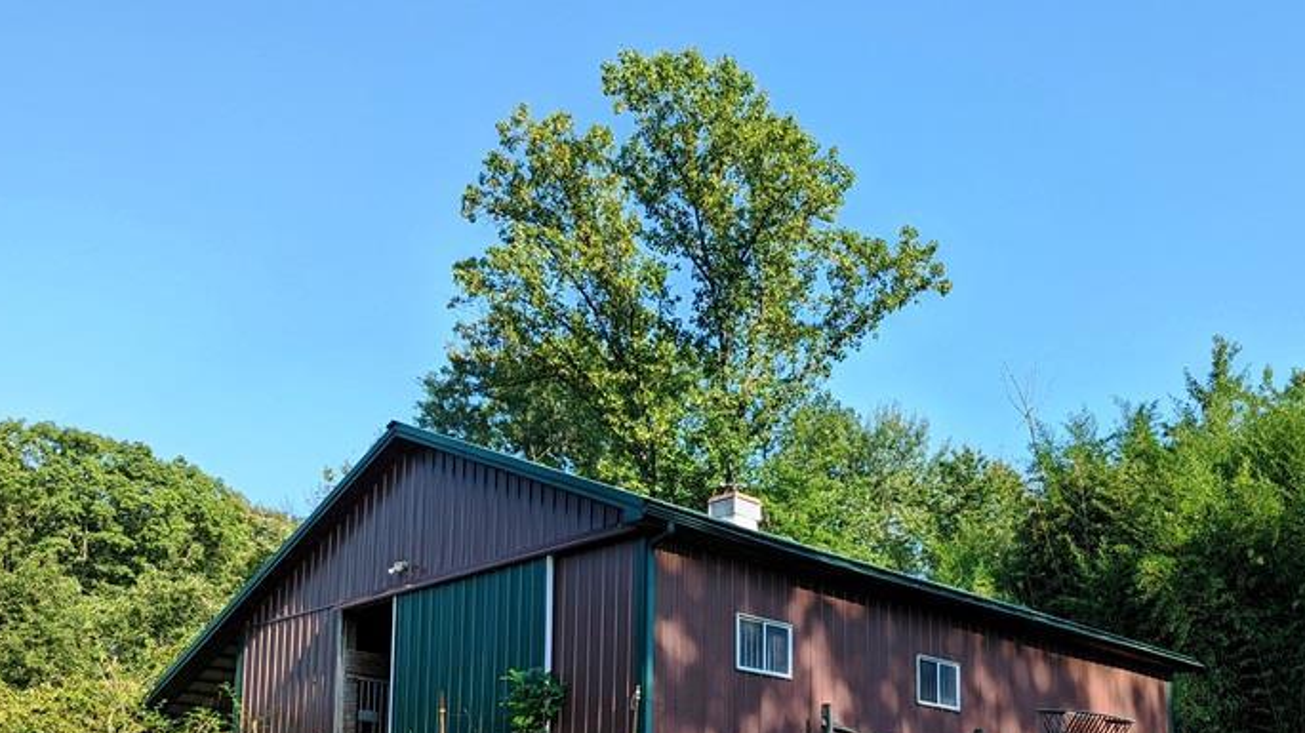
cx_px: 766
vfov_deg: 28.9
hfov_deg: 51.4
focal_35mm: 39
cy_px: 697
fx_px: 1349
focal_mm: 6.81
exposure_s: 1/864
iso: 38
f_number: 1.85
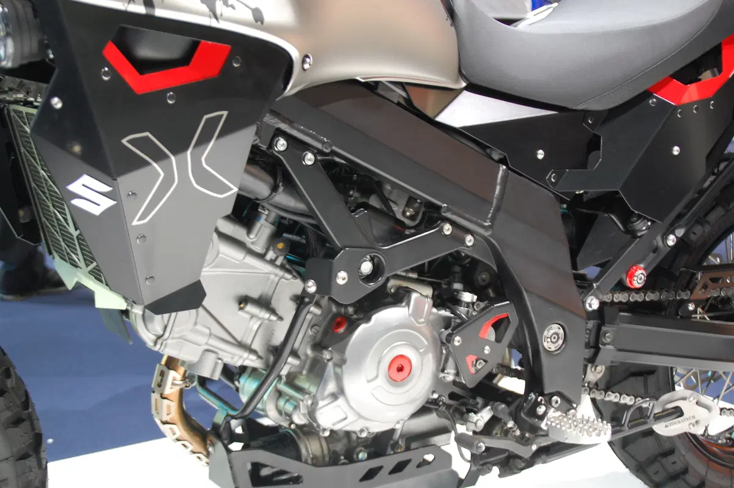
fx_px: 1070
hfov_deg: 37.9
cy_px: 244
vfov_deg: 25.7
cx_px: 367
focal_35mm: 52
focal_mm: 35
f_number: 4.2
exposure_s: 1/30
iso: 500
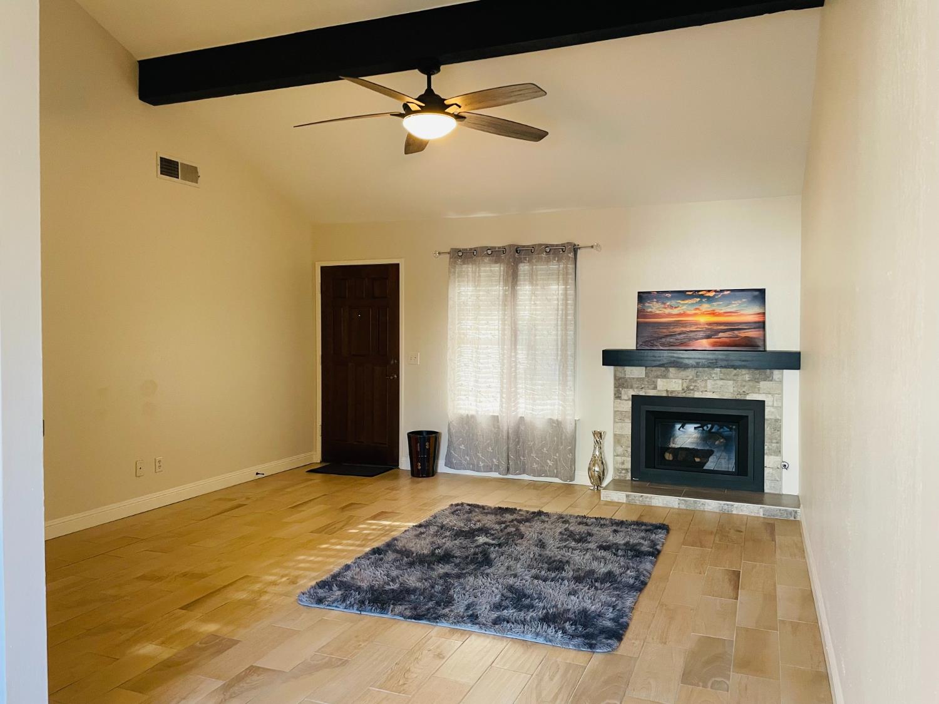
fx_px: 705
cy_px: 352
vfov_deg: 53.1
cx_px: 470
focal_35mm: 26
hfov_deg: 67.3
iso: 160
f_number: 1.6
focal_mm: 4.2
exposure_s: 1/60
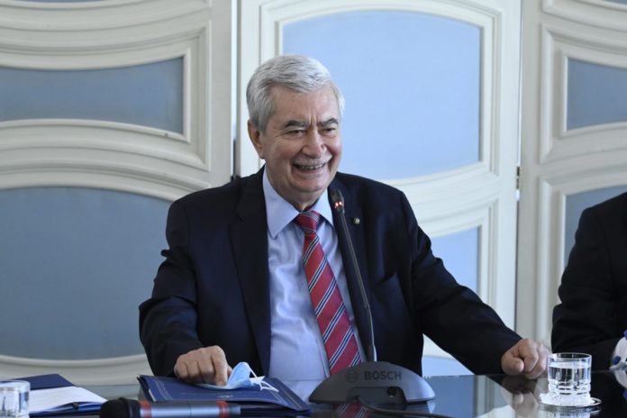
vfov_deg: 10.6
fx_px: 2247
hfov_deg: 15.9
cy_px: 209
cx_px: 314
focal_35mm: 129
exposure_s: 1/160
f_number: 4
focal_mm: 86
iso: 2500
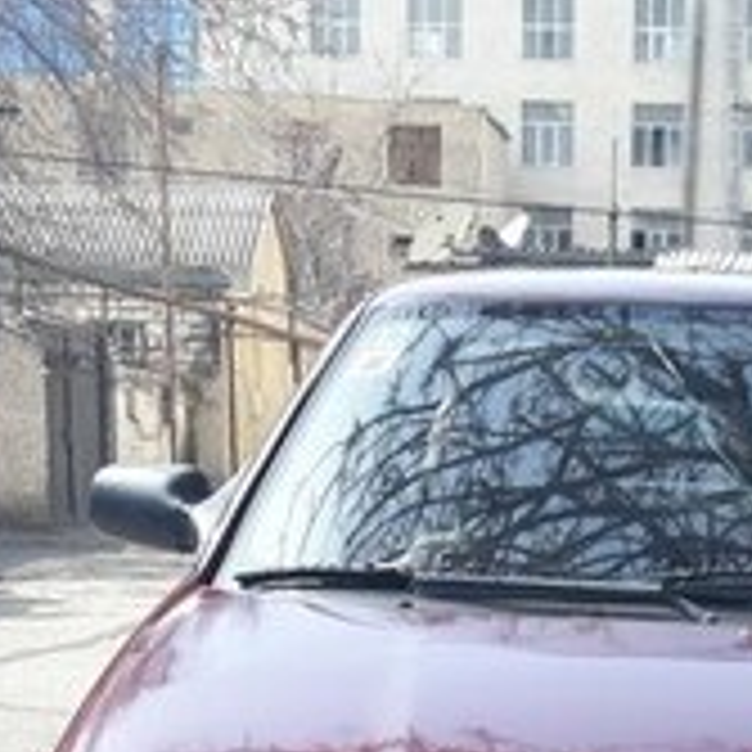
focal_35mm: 98
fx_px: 2409
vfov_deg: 16.8
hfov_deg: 17.4
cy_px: 957
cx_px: 716
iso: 40
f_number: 1.9
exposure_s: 1/394
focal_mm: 3.7
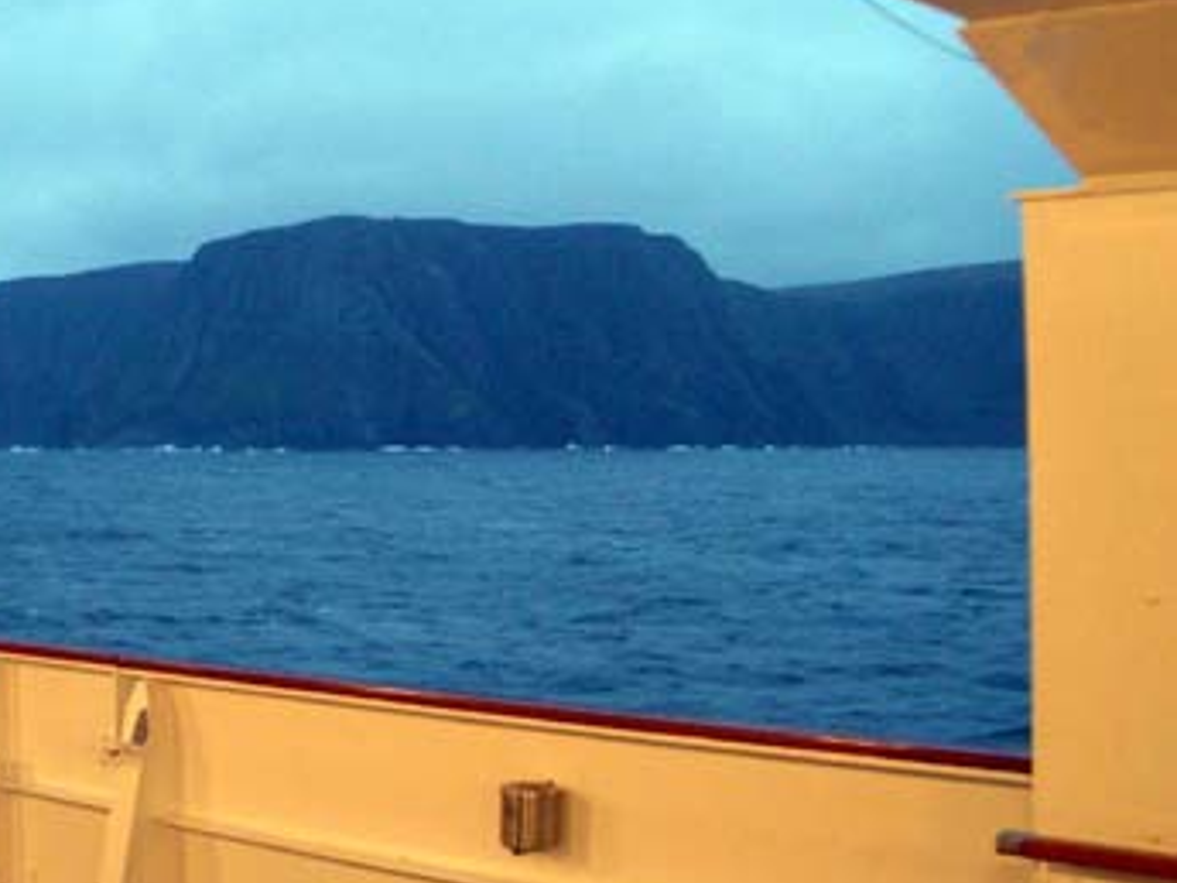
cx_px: 240
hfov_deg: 33.4
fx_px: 1904
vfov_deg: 26.1
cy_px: 412
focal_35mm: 56
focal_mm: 5.8
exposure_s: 1/25
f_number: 2.6
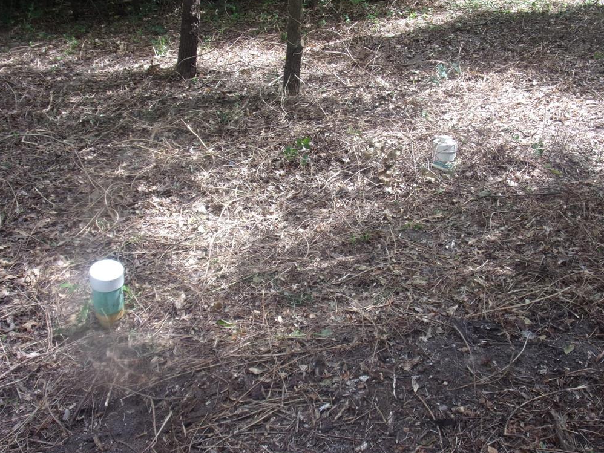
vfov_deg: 36.0
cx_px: 307
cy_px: 226
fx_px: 698
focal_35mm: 40
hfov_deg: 46.8
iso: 80
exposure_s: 1/80
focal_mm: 7
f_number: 3.9
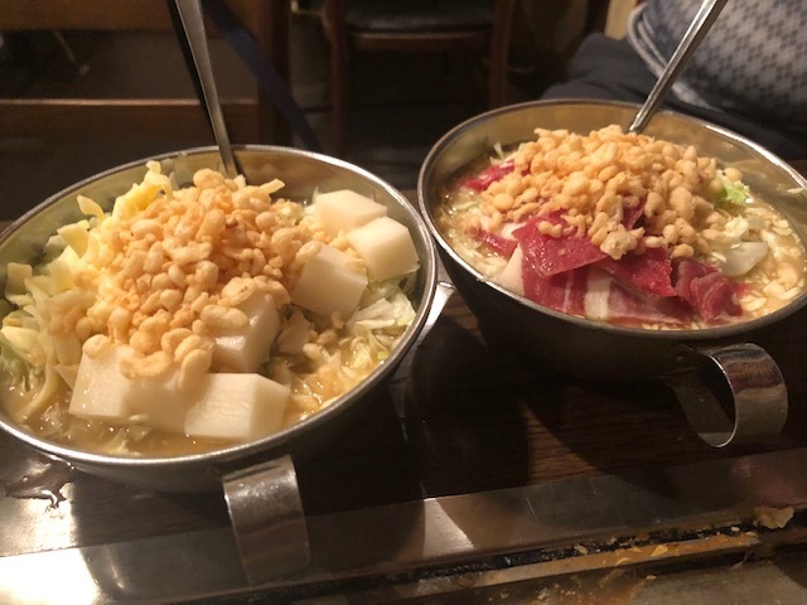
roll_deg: +1.0
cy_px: 302
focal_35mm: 28
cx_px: 404
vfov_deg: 49.7
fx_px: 653
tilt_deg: -37.5
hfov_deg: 63.4
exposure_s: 1/6
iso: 100
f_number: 1.8
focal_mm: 4
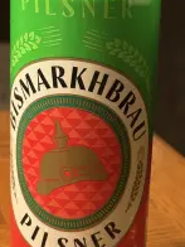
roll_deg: -4.5
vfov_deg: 18.5
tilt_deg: -17.5
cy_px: 144
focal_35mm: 106
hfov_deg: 13.8
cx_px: 182
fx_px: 755
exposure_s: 1/40
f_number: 1.6
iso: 160
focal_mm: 5.96
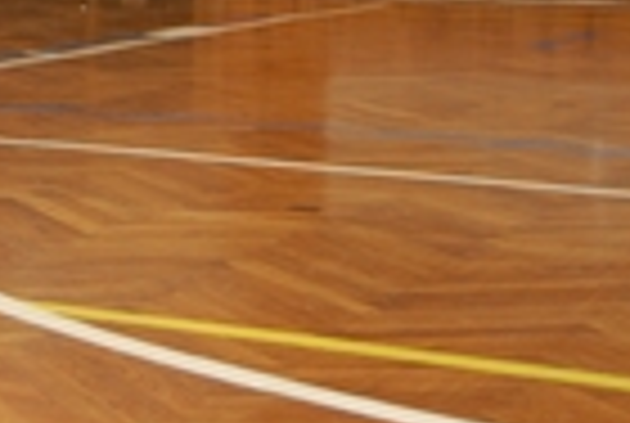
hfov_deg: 15.3
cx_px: -324
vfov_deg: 10.9
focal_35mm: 123
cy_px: -148
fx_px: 2153
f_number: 3.8
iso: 400
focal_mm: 23
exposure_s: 1/60
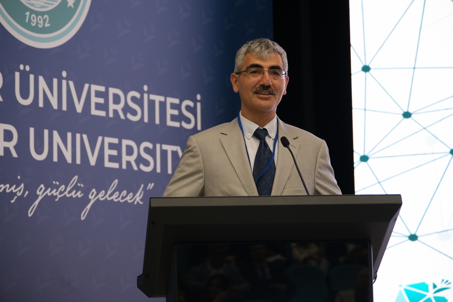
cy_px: 151
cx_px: 226
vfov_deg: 11.4
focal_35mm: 120
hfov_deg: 17.1
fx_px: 1510
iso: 1250
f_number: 4
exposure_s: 1/75
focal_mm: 80
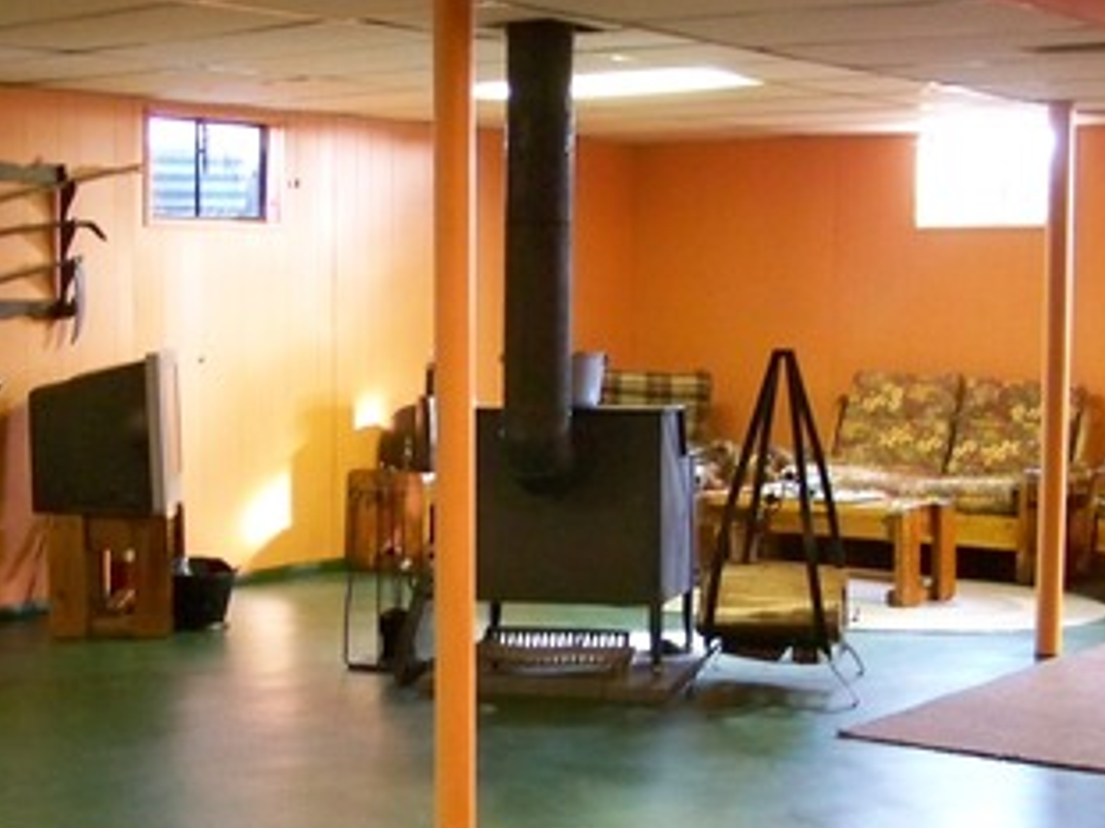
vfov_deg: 21.5
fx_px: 2170
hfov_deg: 28.4
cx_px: 394
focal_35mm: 68
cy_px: 586
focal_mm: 5.85
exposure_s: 1/15
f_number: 2.8
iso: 400
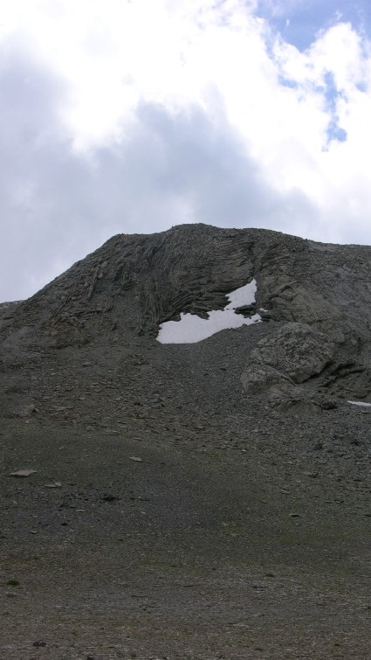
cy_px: 328
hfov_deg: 23.5
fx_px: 891
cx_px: 231
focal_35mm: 51
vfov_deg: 40.6
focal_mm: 11.6
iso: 50
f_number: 7.5
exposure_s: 1/234
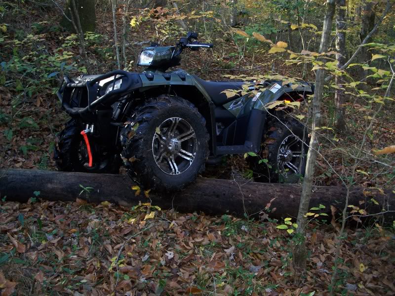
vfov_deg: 38.7
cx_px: 198
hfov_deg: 50.1
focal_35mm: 37
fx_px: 422
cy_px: 148
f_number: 2.8
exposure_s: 1/60
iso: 125
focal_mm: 7.8
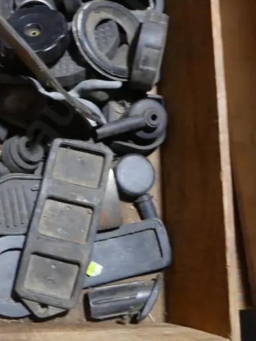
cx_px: 64
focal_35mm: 59
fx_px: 582
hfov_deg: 24.6
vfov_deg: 32.3
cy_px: 104
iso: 500
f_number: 3.6
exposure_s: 1/60
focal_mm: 15
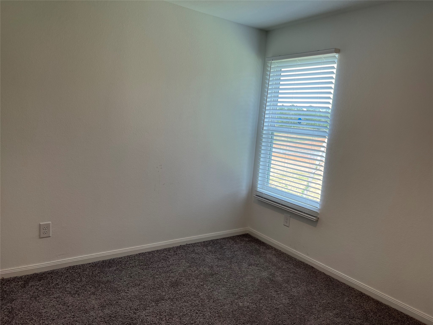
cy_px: 162
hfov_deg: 67.3
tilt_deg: -8.5
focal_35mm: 26
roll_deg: -4.8
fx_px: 325
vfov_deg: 53.1
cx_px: 216
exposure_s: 1/165
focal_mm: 5.7
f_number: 1.5
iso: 50
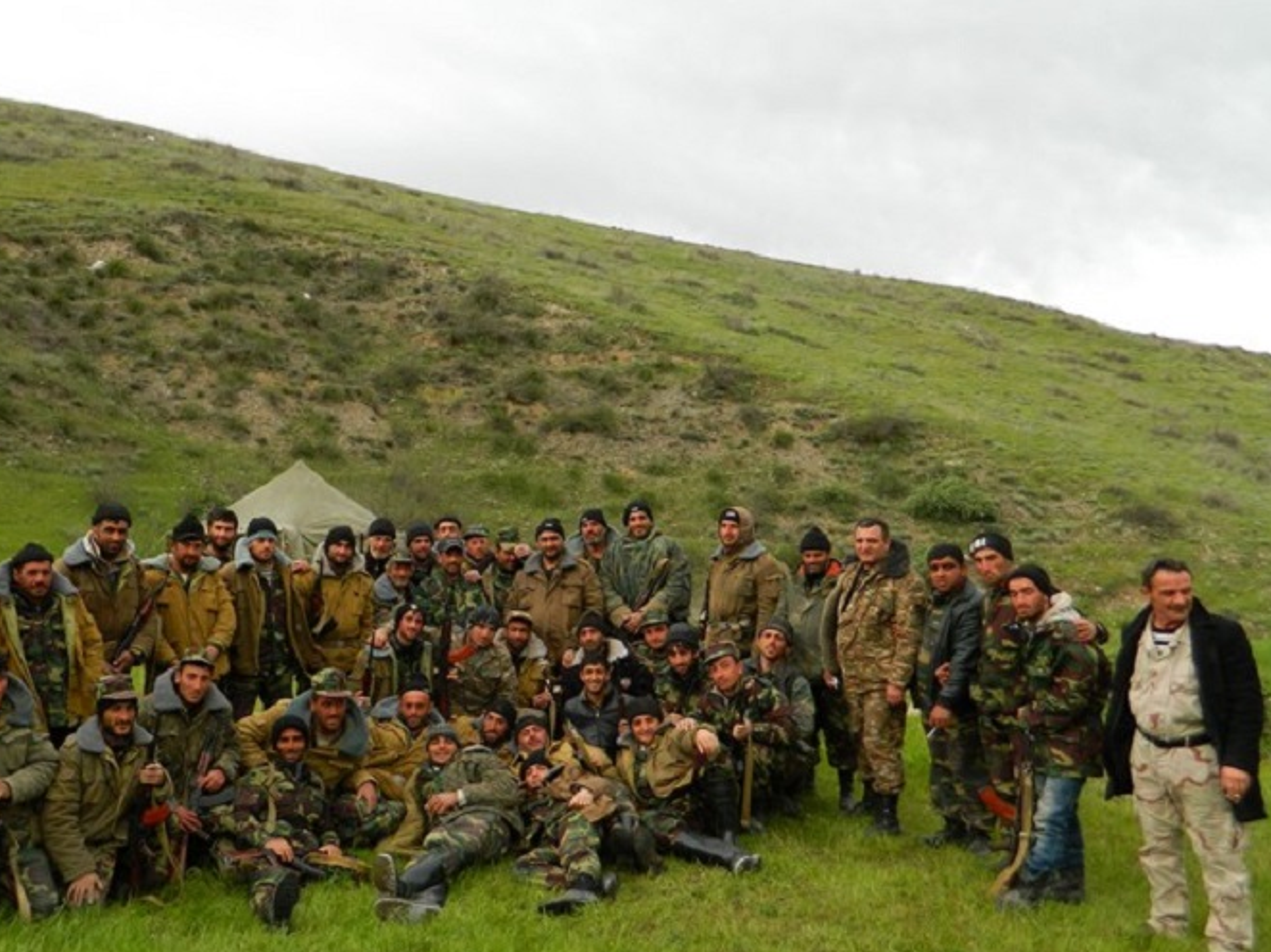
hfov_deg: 53.5
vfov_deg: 41.7
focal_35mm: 34
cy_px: 533
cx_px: 497
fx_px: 1248
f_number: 3.1
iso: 125
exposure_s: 1/250
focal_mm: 4.5
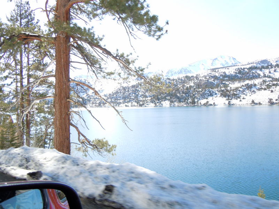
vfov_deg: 46.8
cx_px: 140
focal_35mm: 30
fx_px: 242
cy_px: 104
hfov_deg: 60.0
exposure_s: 1/320
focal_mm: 5.4
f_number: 3.5
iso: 100
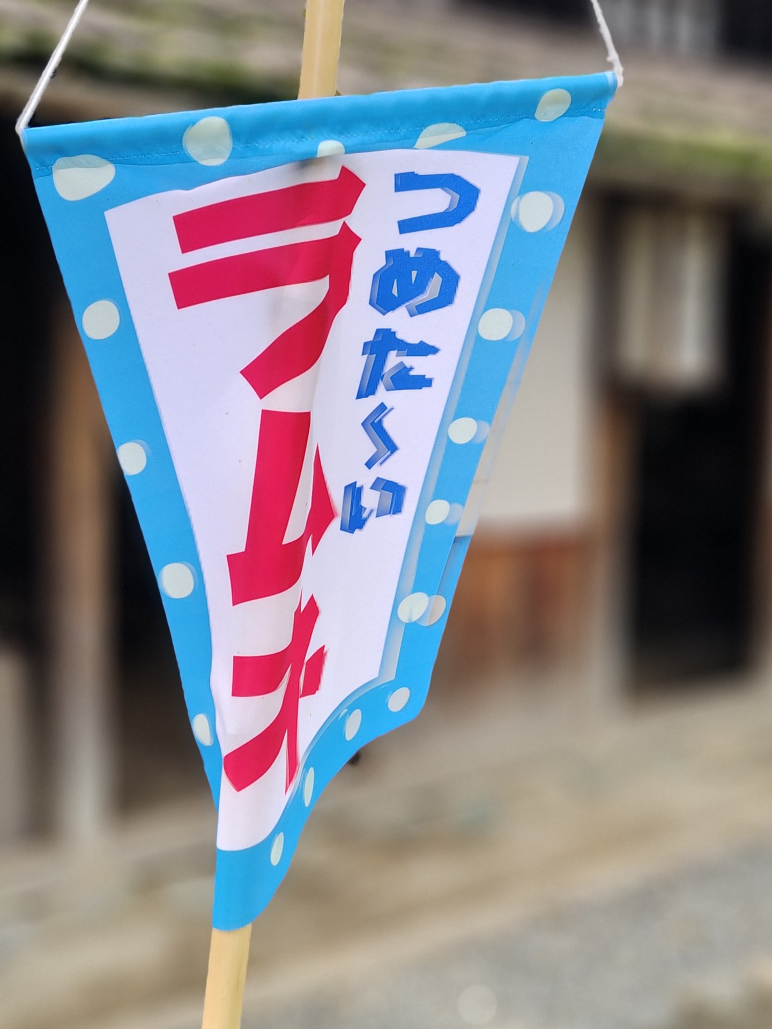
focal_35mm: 46
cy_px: 514
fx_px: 1368
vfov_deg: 41.2
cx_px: 386
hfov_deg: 31.5
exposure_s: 1/146
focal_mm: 5.56
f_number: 1.88
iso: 50
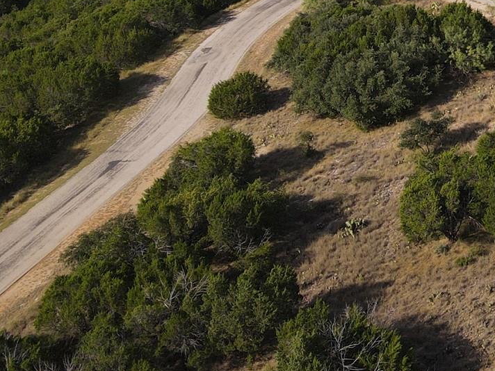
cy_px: -154
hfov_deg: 25.5
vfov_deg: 19.2
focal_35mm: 69
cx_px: 578
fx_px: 987
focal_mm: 4.5
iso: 100
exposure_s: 1/640
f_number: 2.8
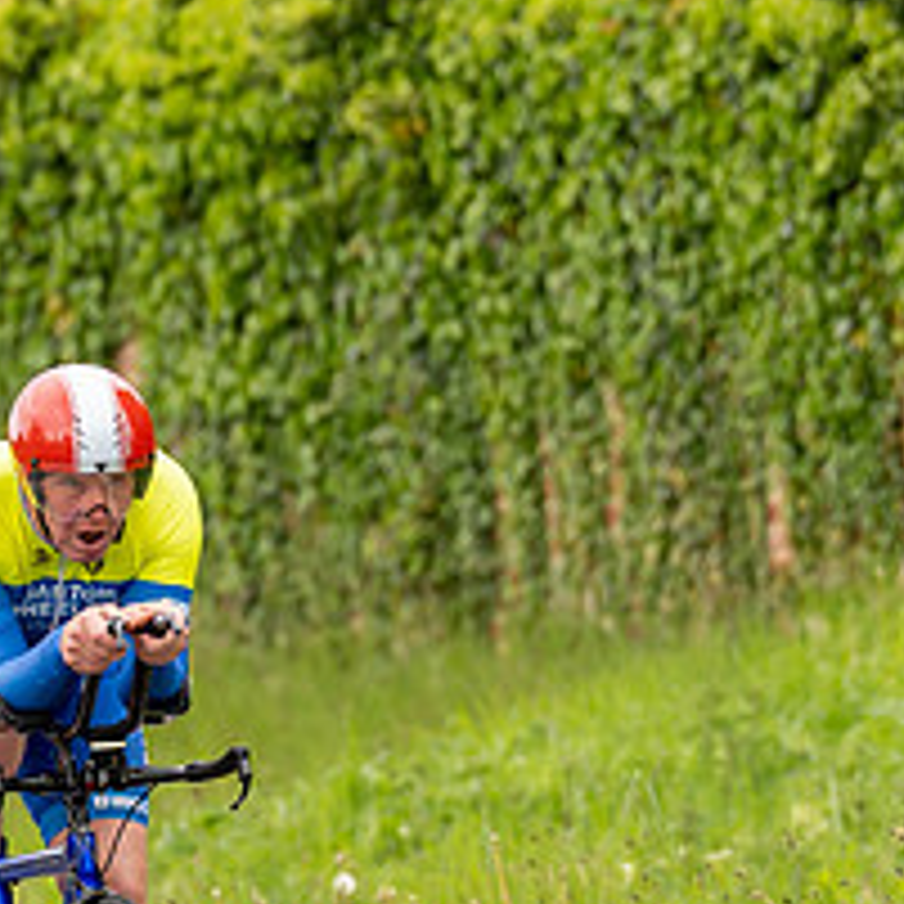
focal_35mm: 881
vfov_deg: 2.0
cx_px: 98
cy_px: 579
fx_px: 26030
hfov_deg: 2.0
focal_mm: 200
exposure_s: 1/1000
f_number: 3.5
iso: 320
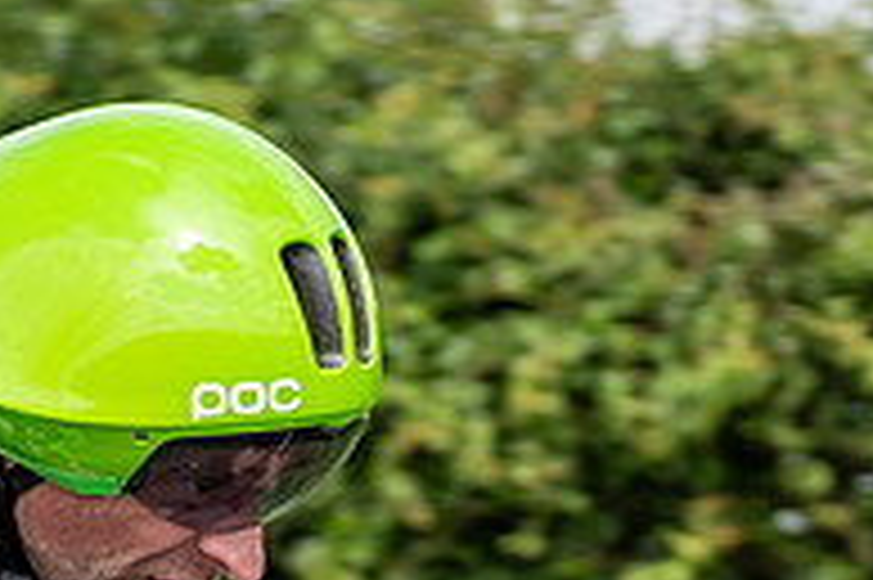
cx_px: 161
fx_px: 14053
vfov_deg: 2.4
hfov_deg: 3.6
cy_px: 984
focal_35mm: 580
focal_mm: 70
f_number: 3.5
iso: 125
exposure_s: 1/1000
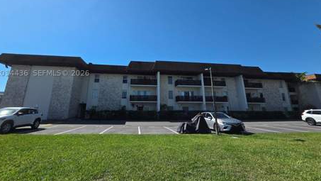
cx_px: 154
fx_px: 128
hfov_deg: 102.9
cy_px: 73
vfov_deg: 69.9
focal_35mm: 15
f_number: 2.2
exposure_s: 1/2456
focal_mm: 2.2
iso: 50
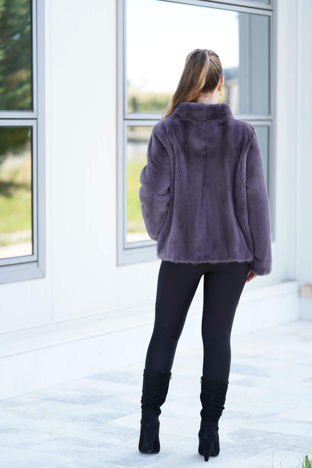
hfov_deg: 13.2
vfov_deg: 19.6
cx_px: 156
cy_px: 234
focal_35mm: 104
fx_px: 1352
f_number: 2.8
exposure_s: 1/250
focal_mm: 104
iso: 160
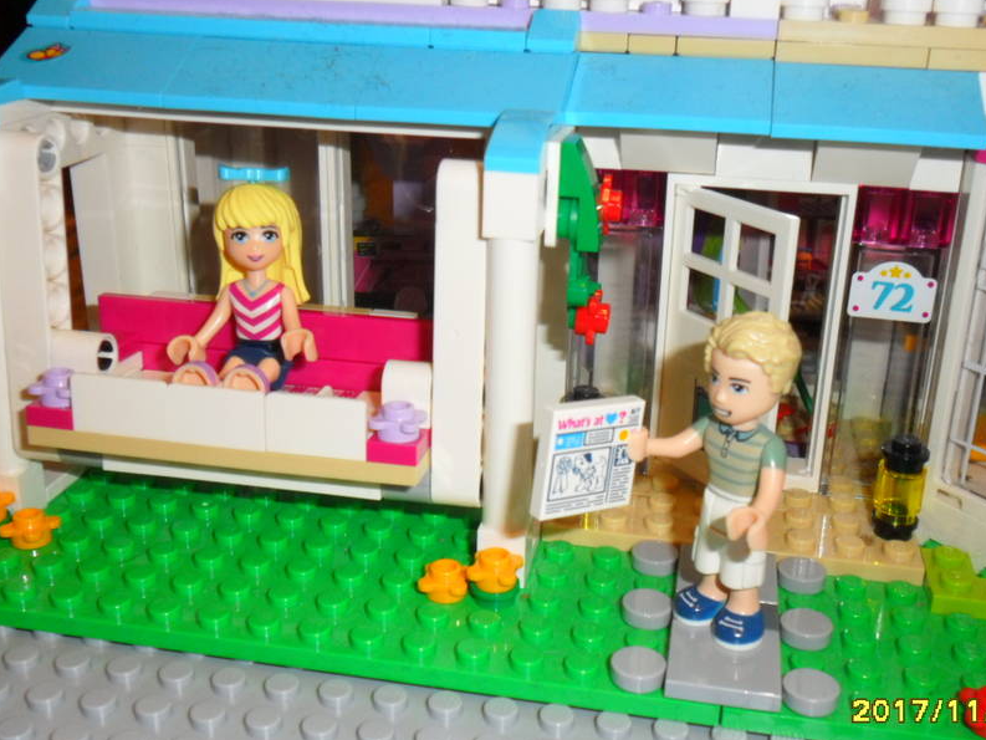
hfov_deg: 44.8
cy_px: 371
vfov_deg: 34.4
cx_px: 516
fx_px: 1197
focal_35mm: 42
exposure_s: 1/45
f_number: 4
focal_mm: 6.6
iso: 200
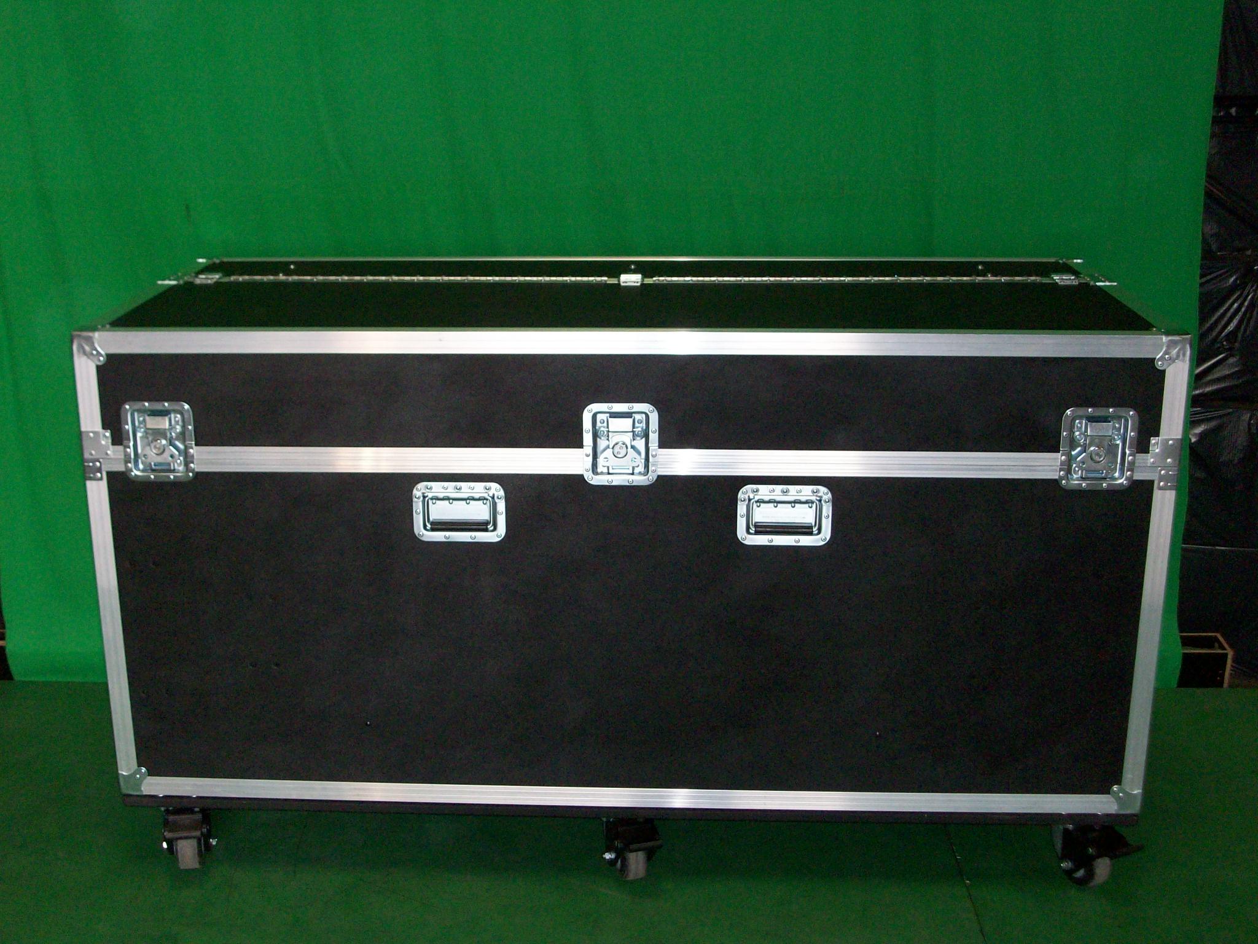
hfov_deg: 44.8
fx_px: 1526
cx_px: 629
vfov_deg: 34.3
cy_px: 472
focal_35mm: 42
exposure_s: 1/65.1
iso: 160
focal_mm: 7.1
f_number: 3.2
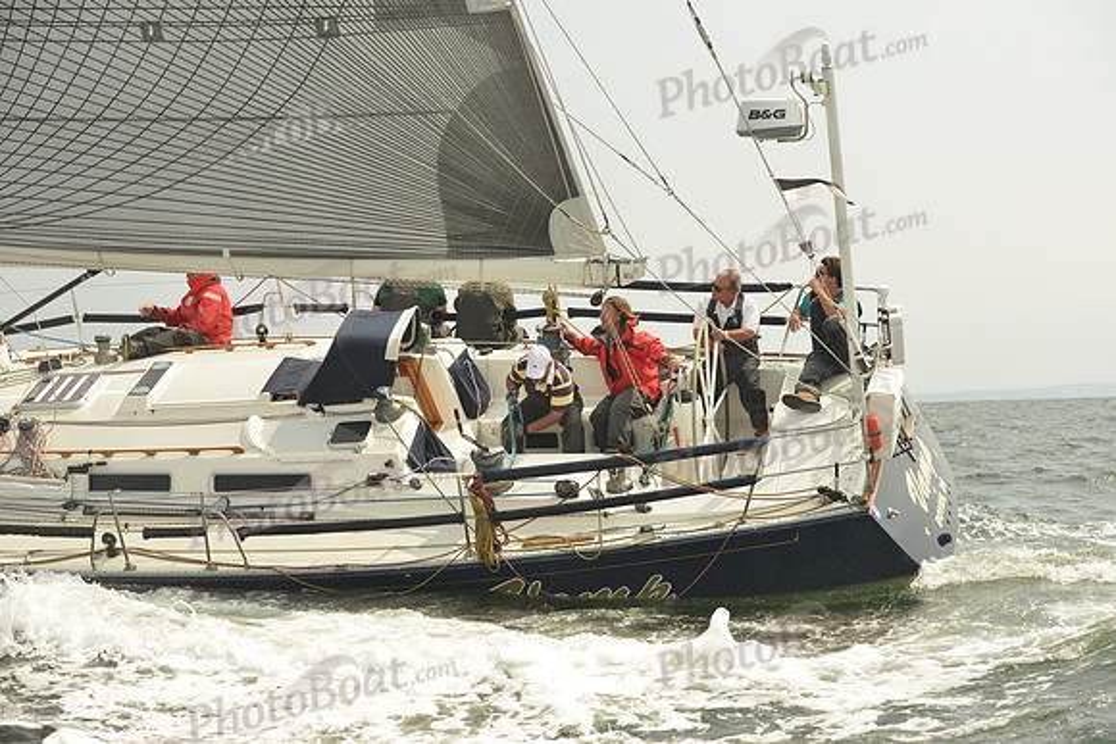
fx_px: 2170
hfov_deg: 28.8
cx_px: 558
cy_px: 372
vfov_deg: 19.5
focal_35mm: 70
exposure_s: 1/1250
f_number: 8
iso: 320
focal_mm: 70
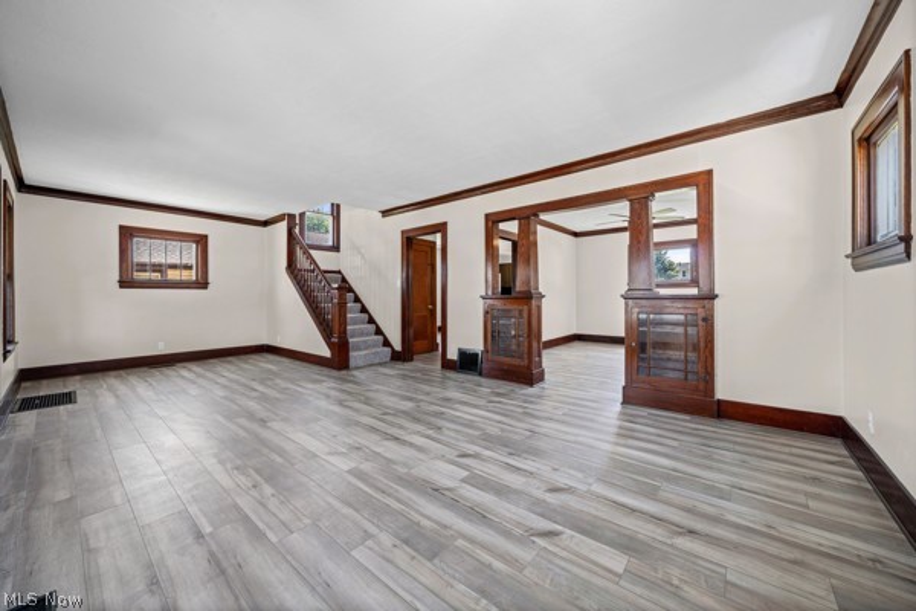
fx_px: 331
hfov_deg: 108.3
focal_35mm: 13
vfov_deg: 85.4
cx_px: 458
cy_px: 306
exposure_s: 1/2.5
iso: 250
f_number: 9
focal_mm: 13
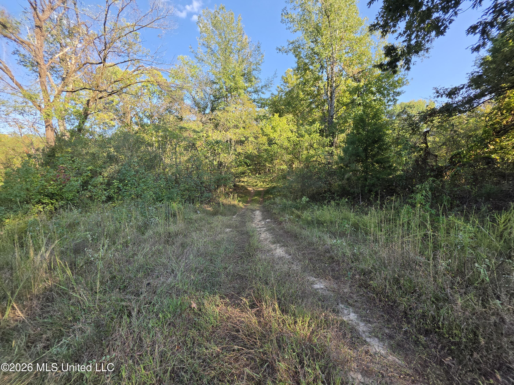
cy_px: 192
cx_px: 257
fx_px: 193
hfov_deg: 106.2
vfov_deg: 89.9
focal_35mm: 13
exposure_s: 1/467
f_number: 1.9
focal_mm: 2.2
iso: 32
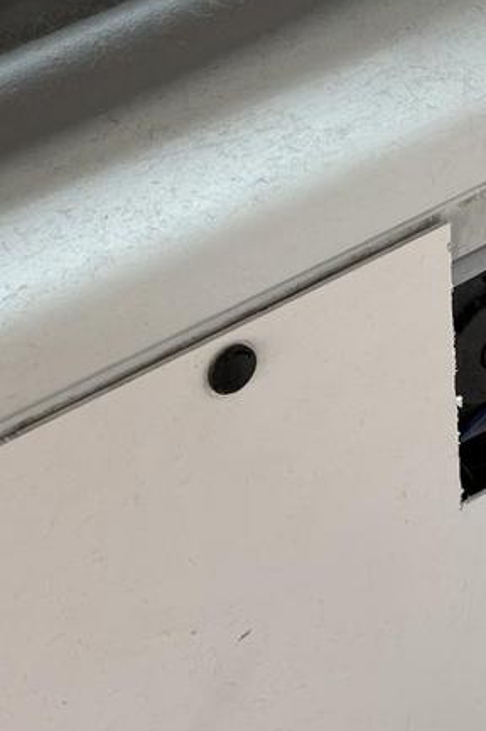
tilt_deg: -33.1
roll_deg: +5.0
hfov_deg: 12.1
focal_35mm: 112
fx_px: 2271
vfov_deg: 18.2
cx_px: 486
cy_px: 255
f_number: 1.6
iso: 50
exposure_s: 1/109
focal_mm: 5.96
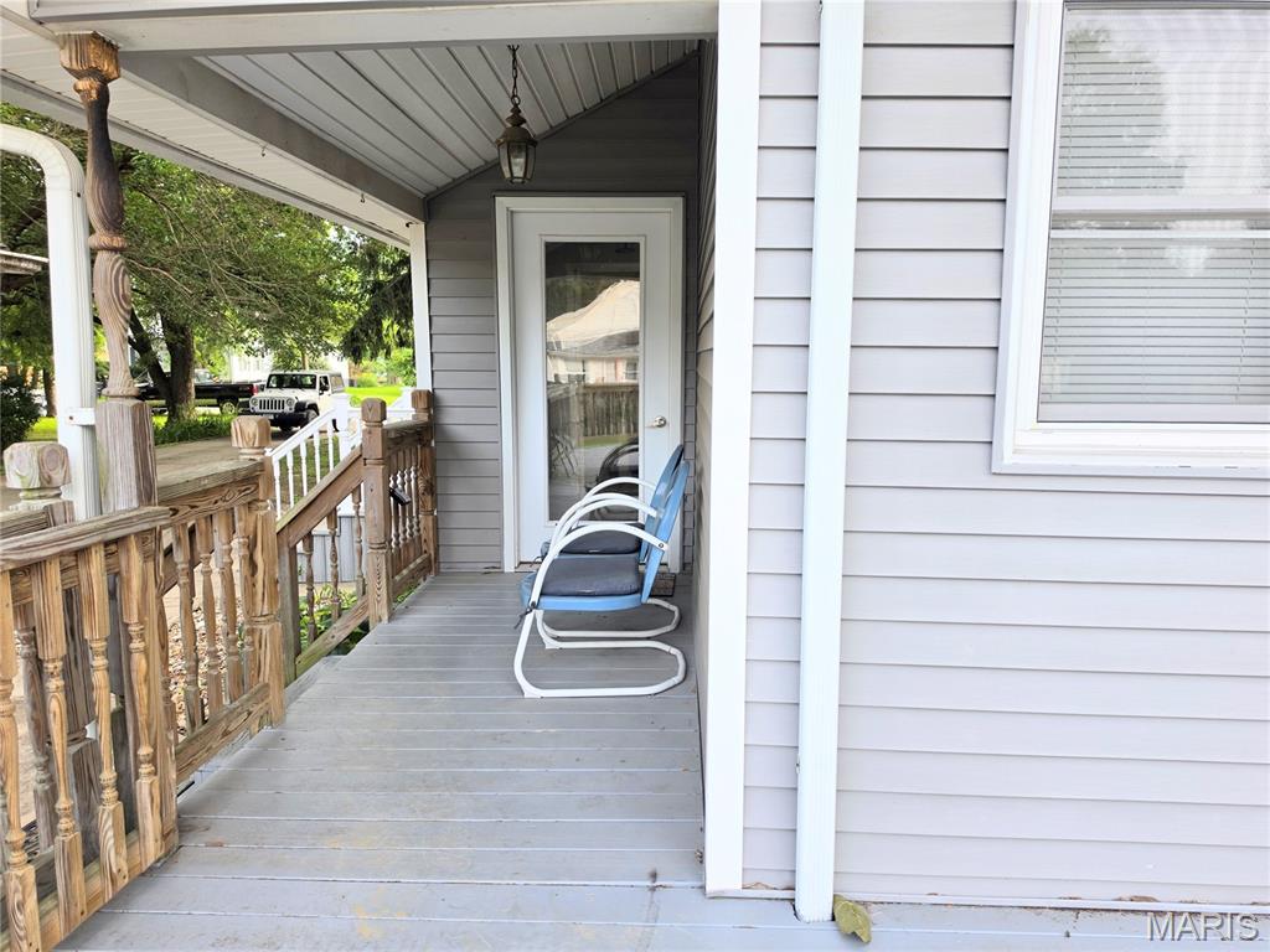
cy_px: 476
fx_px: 844
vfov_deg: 58.9
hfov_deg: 73.9
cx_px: 635
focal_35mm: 23
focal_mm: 6.5
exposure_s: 1/359
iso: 32
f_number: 1.4
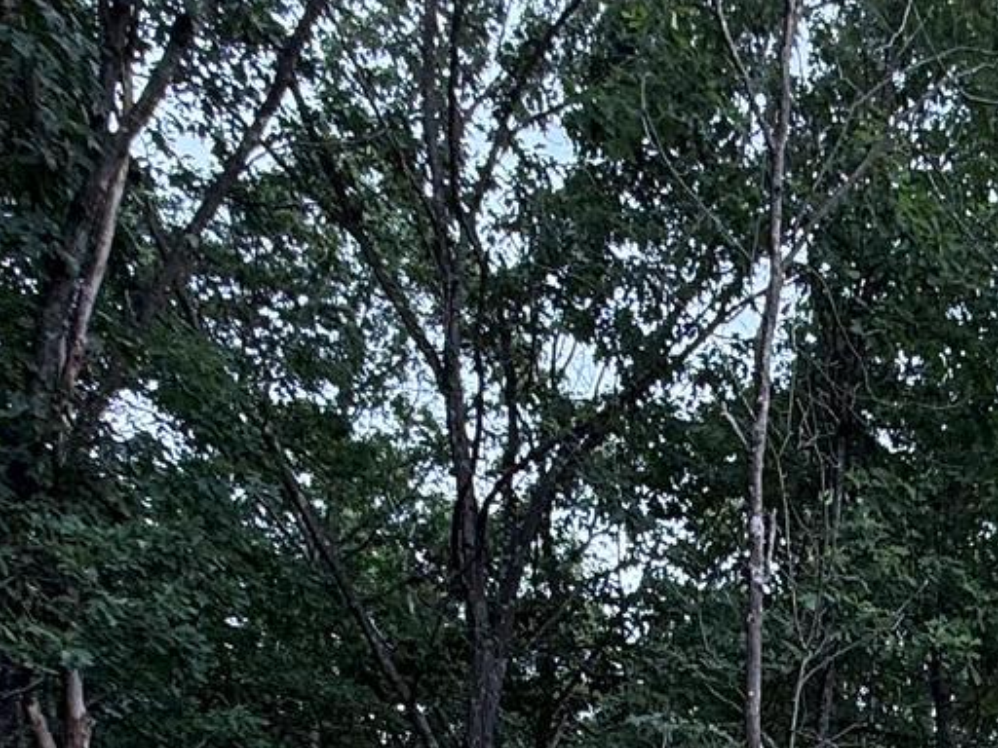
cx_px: 1197
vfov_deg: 20.0
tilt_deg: -6.4
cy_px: 1293
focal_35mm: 56
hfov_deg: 29.5
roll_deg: -2.1
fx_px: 1615
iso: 50
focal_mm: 2.22
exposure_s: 1/190
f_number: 2.2
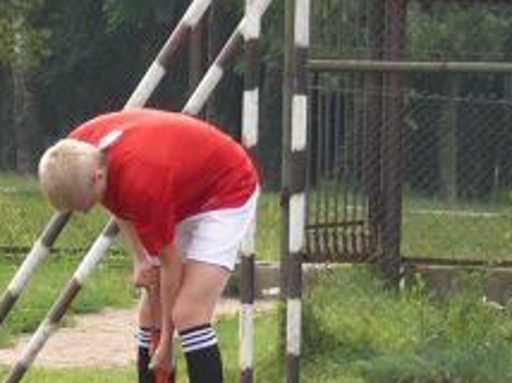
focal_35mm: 773
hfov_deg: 2.6
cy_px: 135
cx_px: -33
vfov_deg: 1.9
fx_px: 11421
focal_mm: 36.3
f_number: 4
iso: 100
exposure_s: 1/200
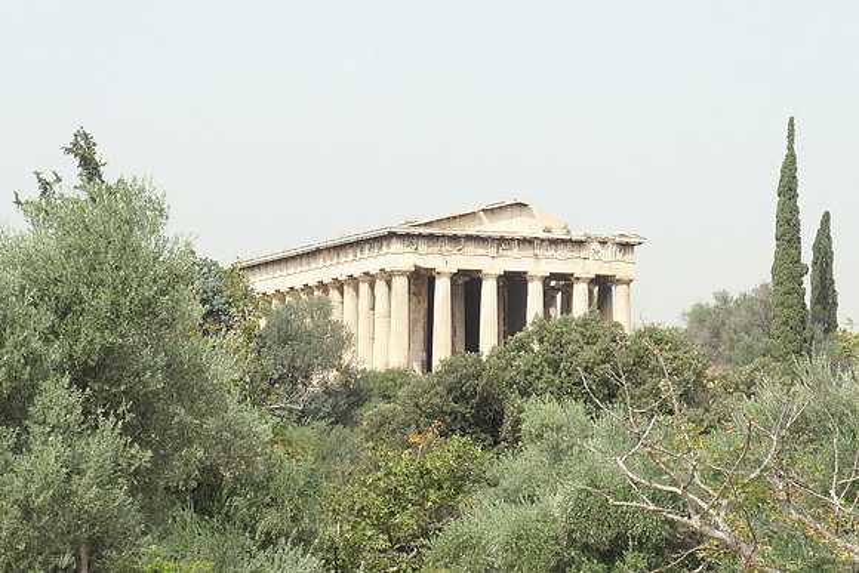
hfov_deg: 15.8
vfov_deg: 10.6
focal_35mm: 130
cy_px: 286
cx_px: 430
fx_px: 3103
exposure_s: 1/1000
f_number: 5
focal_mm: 31.7
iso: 320
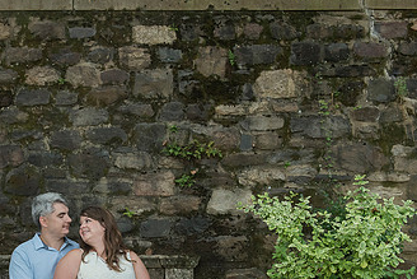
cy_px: 232
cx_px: 86
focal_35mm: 66
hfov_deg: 29.8
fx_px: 765
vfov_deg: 20.4
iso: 1600
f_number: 4.5
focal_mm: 35
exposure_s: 1/100
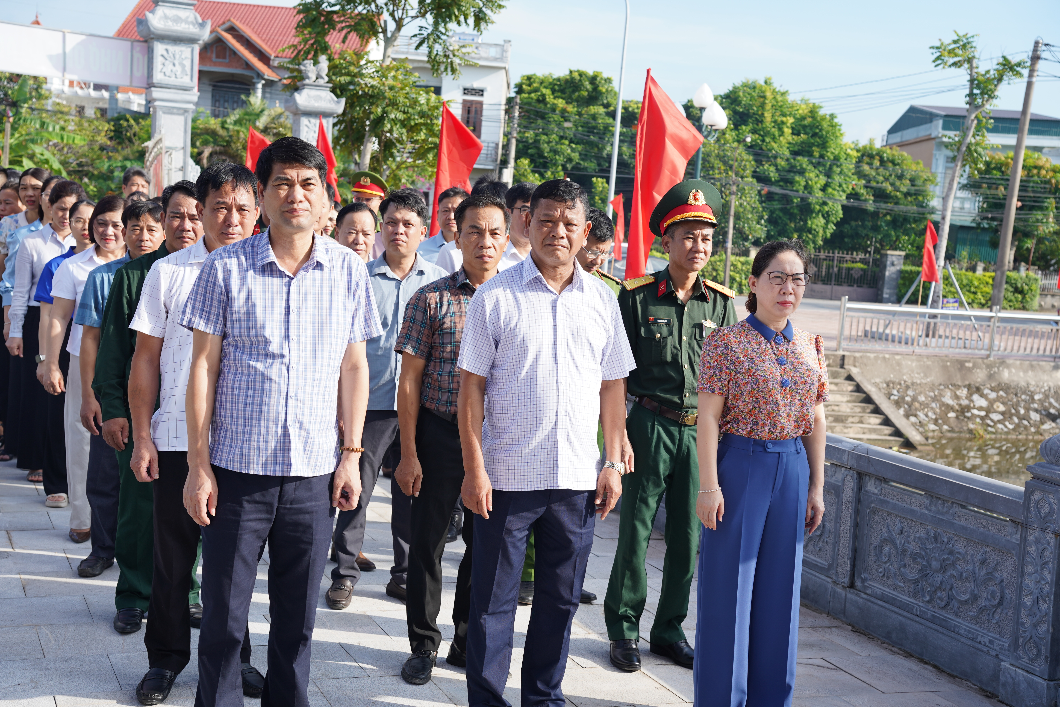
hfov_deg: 39.0
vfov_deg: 26.5
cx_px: 530
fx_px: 1499
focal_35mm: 51
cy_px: 354
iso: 100
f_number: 5.6
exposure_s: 1/200
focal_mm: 50.9
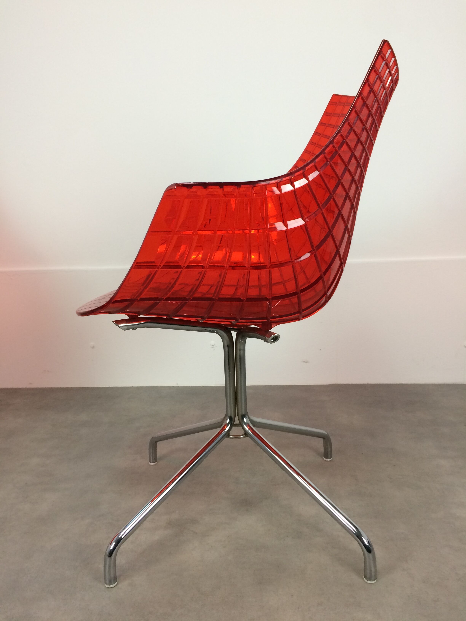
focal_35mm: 29
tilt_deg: -12.7
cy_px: 310
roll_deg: +3.0
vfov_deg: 61.7
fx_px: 521
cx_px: 233
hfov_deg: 48.2
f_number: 2.2
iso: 40
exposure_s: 1/33
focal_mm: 4.15
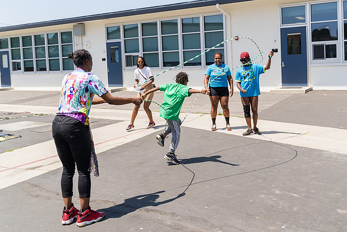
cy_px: 84
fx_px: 357
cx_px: 201
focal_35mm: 37
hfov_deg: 51.6
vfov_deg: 35.7
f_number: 4
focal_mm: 28
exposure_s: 1/640
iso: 100
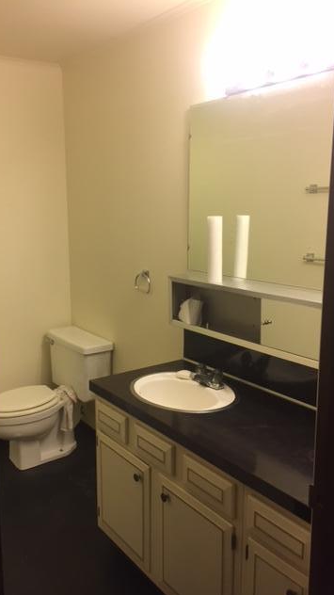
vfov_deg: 61.0
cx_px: 140
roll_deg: -1.4
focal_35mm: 32
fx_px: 504
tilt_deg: -10.5
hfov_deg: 36.6
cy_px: 299
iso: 64
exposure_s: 1/30
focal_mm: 4.15
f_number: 2.2
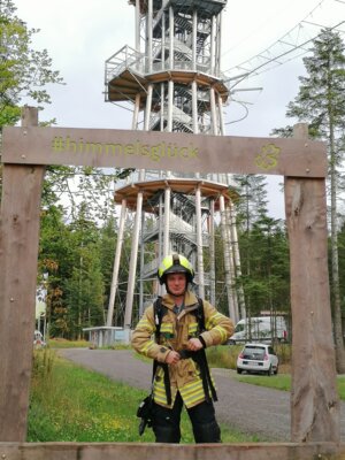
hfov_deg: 29.1
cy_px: 230
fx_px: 664
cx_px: 172
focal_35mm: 50
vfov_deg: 38.2
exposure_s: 1/185
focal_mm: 4.75
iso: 50
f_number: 1.8
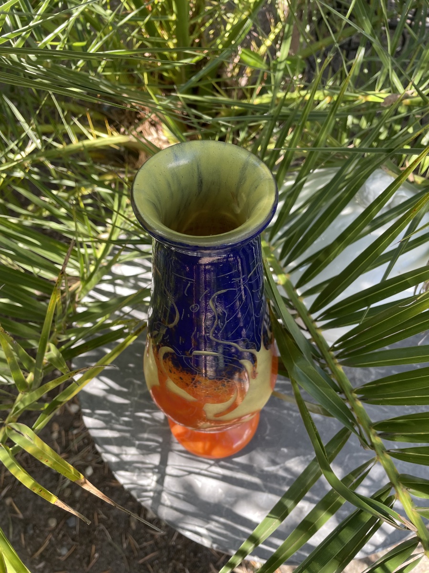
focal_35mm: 26
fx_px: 430
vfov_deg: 67.3
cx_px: 214
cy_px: 286
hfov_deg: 53.1
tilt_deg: -60.2
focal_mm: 4.2
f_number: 1.6
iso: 32
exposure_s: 1/183
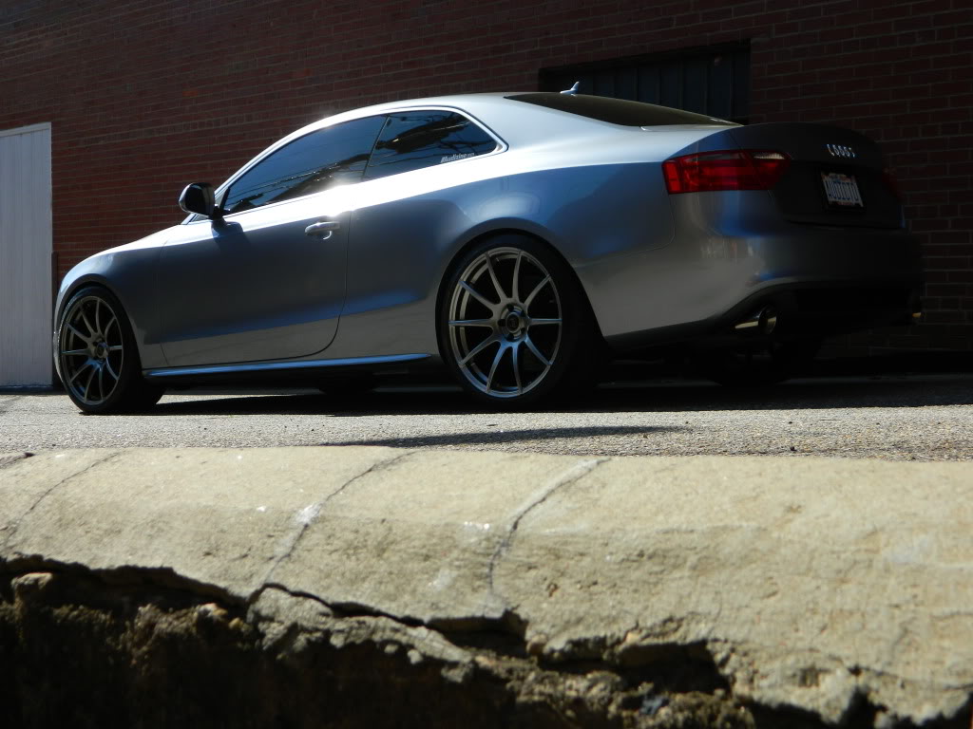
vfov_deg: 30.9
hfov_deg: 40.4
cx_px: 486
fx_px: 1321
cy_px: 364
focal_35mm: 47
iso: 80
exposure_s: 1/800
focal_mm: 8.4
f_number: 3.6
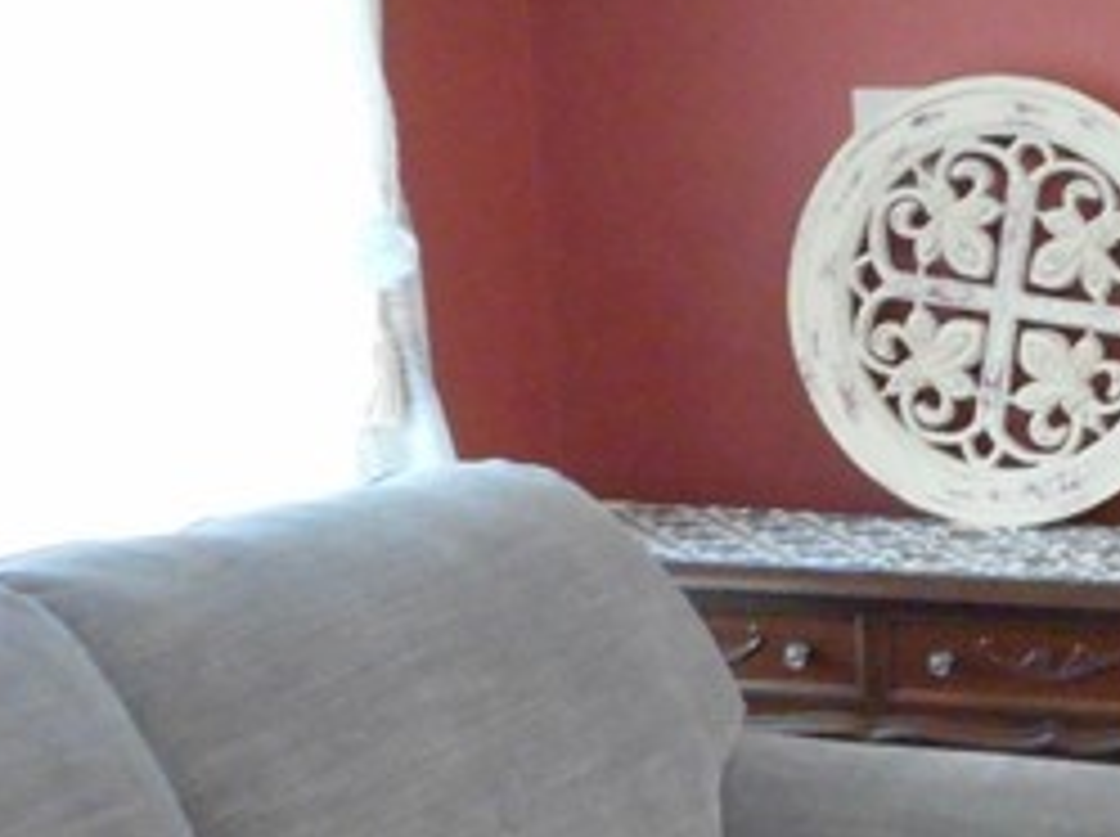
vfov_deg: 14.2
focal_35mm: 103
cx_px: 1754
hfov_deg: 17.0
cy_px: 738
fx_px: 3328
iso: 560
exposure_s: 1/8
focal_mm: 4.5
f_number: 3.7
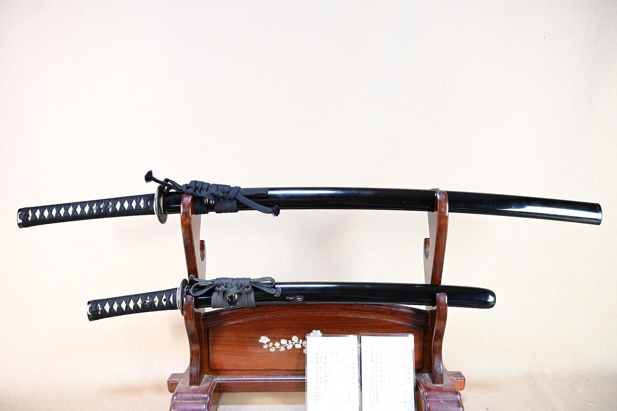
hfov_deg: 67.4
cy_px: 206
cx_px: 308
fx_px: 463
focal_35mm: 27
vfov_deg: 47.9
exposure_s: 1/2
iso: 100
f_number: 3.5
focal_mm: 18
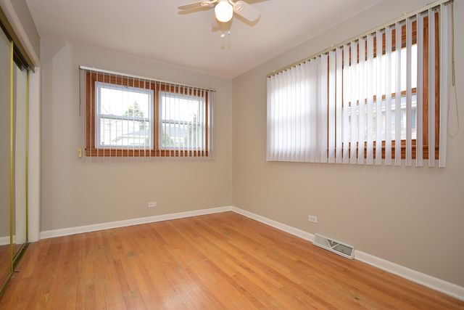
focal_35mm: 18
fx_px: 232
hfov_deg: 90.0
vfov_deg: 67.4
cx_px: 232
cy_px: 155
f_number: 6.3
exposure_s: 1/125
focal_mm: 12
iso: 500
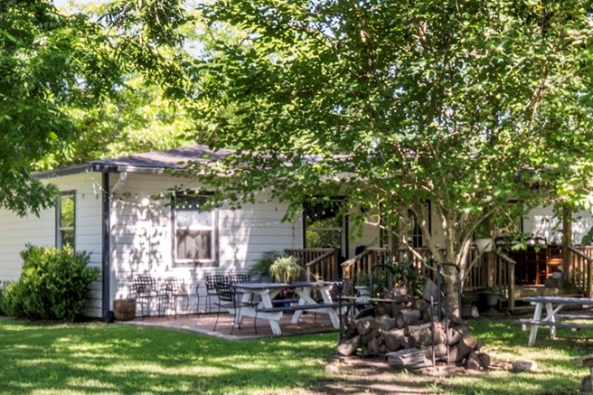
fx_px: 873
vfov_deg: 25.2
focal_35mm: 53
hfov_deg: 37.2
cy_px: 296
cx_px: 386
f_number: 9
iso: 800
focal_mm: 16
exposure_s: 1/4
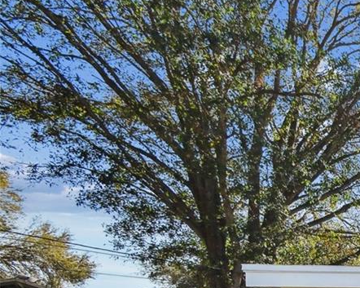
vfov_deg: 26.1
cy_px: 354
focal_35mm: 51
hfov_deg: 22.0
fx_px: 543
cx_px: 651
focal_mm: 10
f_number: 7.1
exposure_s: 1/2000
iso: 100
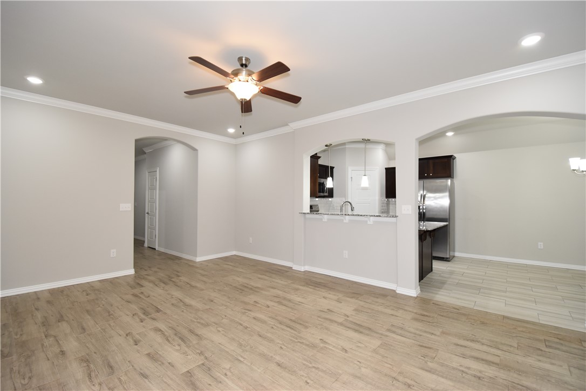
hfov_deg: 100.4
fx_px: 244
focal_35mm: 15
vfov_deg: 77.3
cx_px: 293
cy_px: 196
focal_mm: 10
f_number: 4.5
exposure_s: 1/80
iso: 800
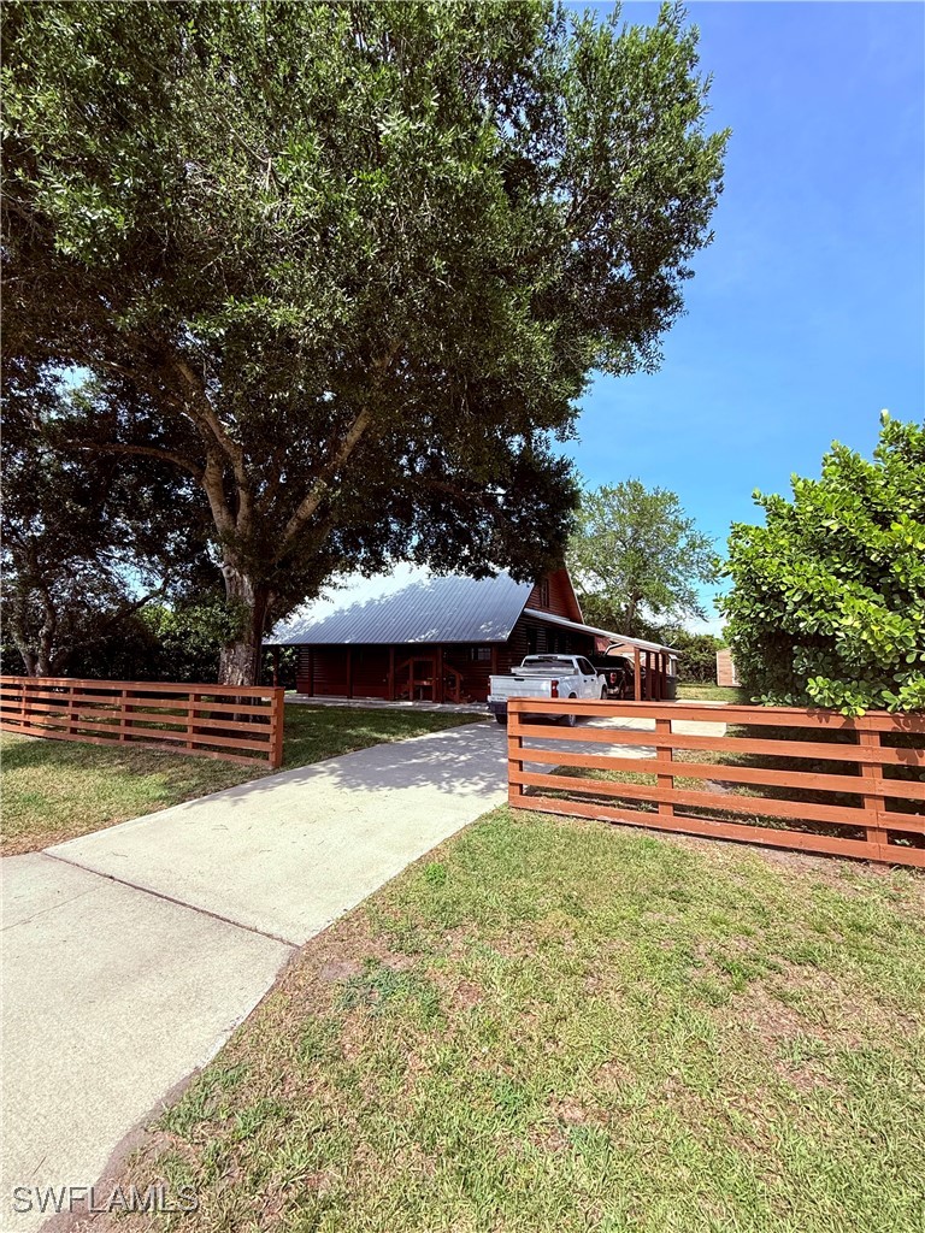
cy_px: 616
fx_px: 499
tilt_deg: +6.0
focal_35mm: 14
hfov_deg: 85.7
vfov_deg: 102.1
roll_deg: +0.3
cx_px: 462
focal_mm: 2.22
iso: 50
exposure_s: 1/1167
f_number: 2.2
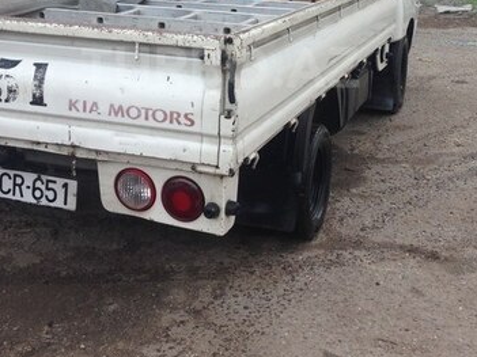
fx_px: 854
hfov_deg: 31.2
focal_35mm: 62
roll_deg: -1.6
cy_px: 67
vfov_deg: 23.3
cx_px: 220
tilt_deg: -7.9
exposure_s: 1/186
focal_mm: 4.12
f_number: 2.4
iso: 50
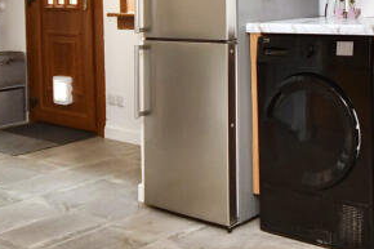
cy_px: -10
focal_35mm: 53
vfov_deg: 24.2
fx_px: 550
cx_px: 395
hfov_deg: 33.5
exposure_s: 1/60
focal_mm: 10
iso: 560
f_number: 4
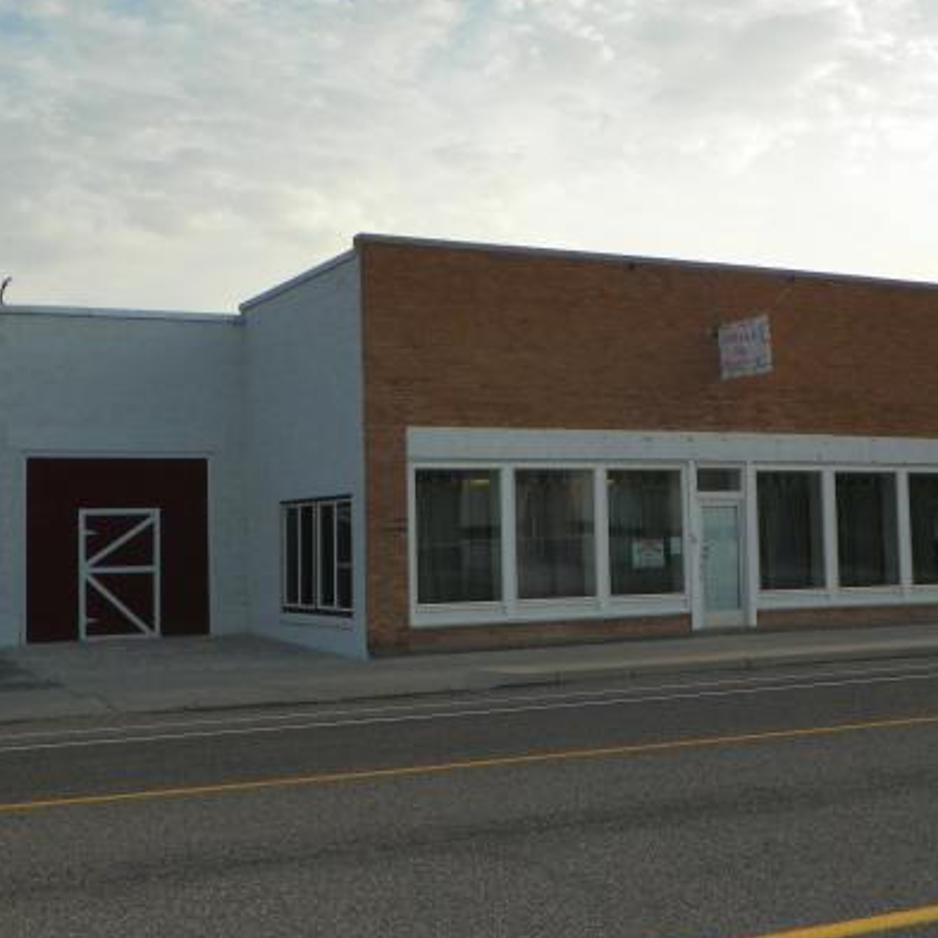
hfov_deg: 34.7
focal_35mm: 49
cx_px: 451
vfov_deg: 34.6
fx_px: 1502
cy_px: 422
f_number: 4
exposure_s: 1/400
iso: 64
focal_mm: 6.1
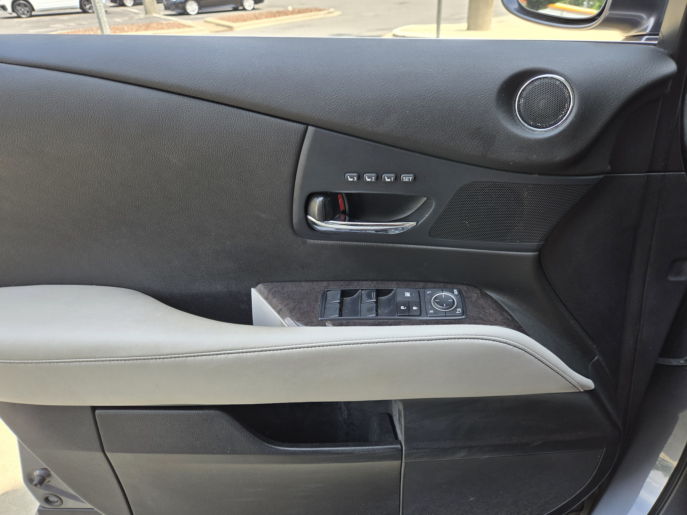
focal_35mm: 23
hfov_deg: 73.9
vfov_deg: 58.9
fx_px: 456
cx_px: 344
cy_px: 258
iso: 25
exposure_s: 1/260
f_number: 1.8
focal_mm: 5.4
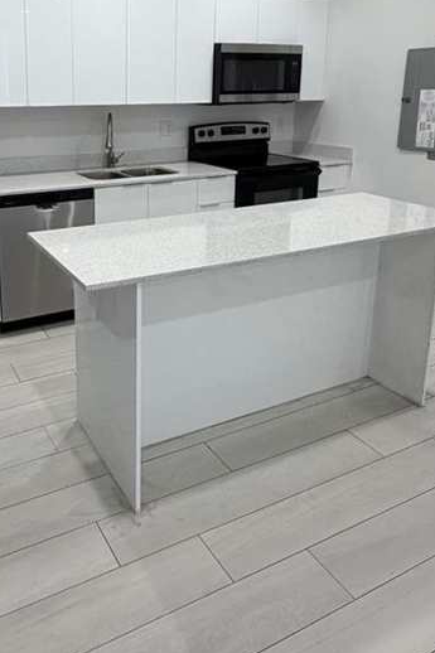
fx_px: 544
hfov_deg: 42.3
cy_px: 202
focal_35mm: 30
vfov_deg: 60.0
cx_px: 111
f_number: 2.2
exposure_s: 1/120
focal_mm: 2.22
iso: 200
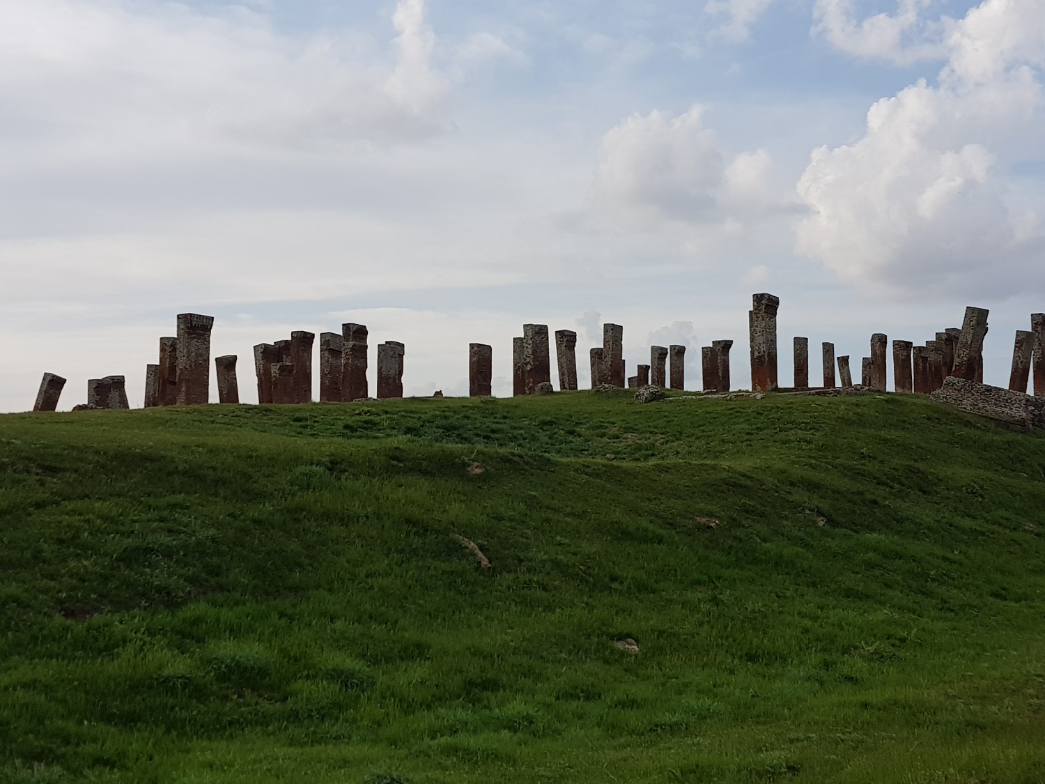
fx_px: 785
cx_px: 522
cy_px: 392
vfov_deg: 53.1
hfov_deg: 67.3
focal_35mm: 26
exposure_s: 1/1252
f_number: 1.7
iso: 40
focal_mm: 4.2
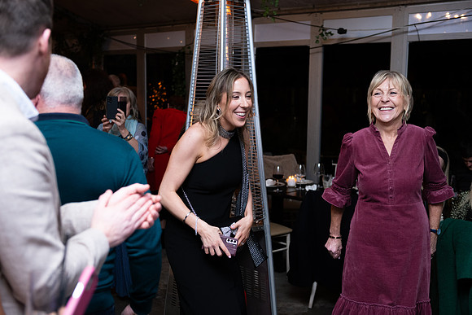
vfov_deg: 27.0
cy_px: 158
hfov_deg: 39.6
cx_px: 236
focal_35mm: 50
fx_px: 656
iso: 800
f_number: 3.5
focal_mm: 50
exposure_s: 1/160
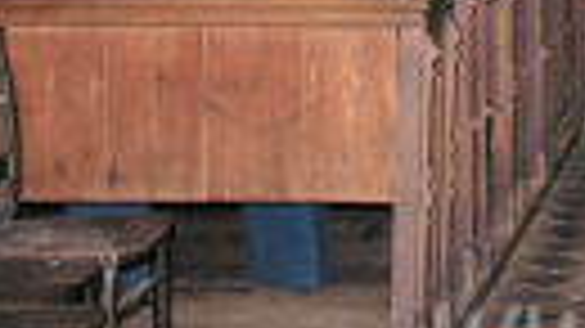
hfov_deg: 15.3
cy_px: -330
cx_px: 729
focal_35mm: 135
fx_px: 2093
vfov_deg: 8.5
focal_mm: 8.9
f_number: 2.8
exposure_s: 1/60.1
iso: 139
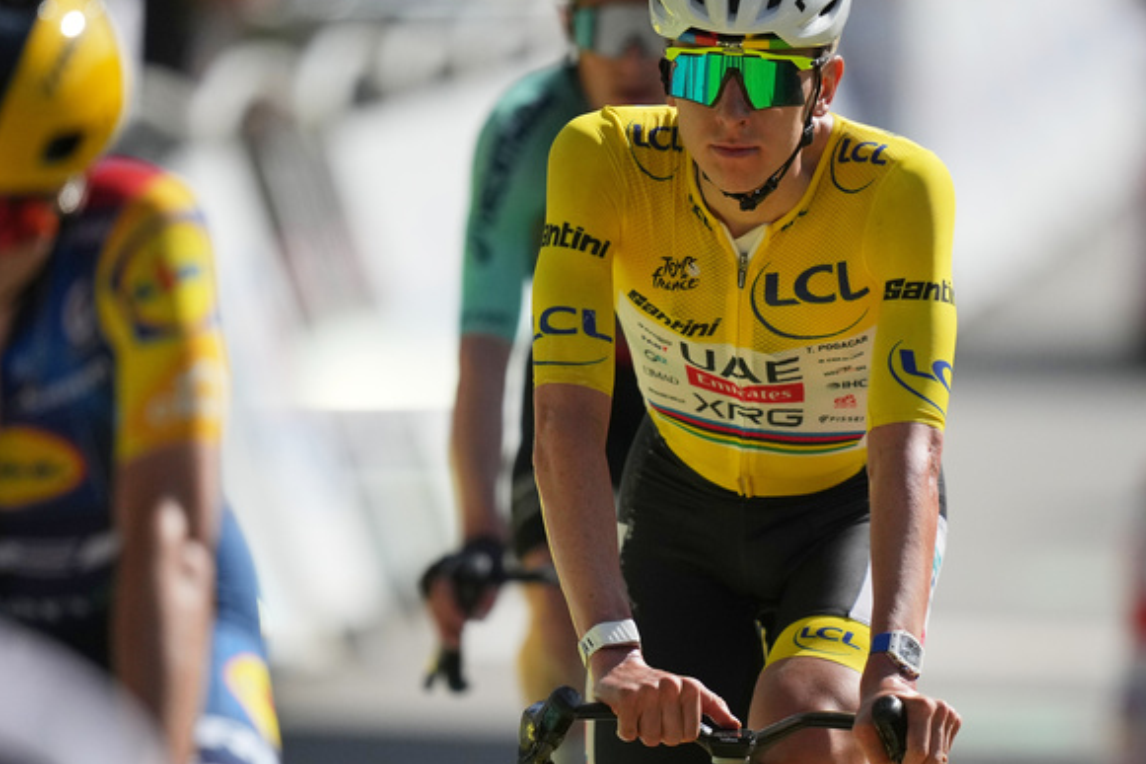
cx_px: 643
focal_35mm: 705
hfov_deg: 2.9
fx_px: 22435
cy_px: 422
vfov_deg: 1.9
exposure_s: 1/25600
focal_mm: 400
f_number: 2.8
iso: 1000
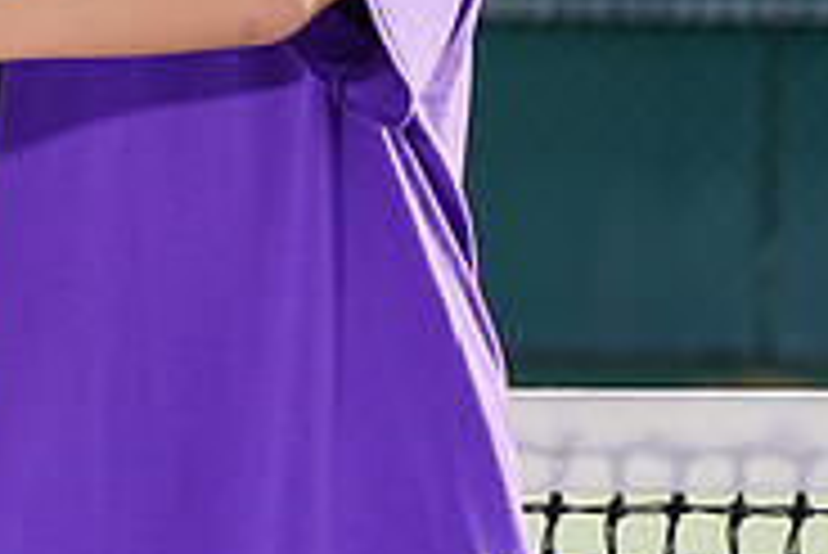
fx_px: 16365
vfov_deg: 1.9
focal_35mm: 711
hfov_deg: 2.9
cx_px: -40
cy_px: -200
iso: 100
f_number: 8
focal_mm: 226
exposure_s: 1/250
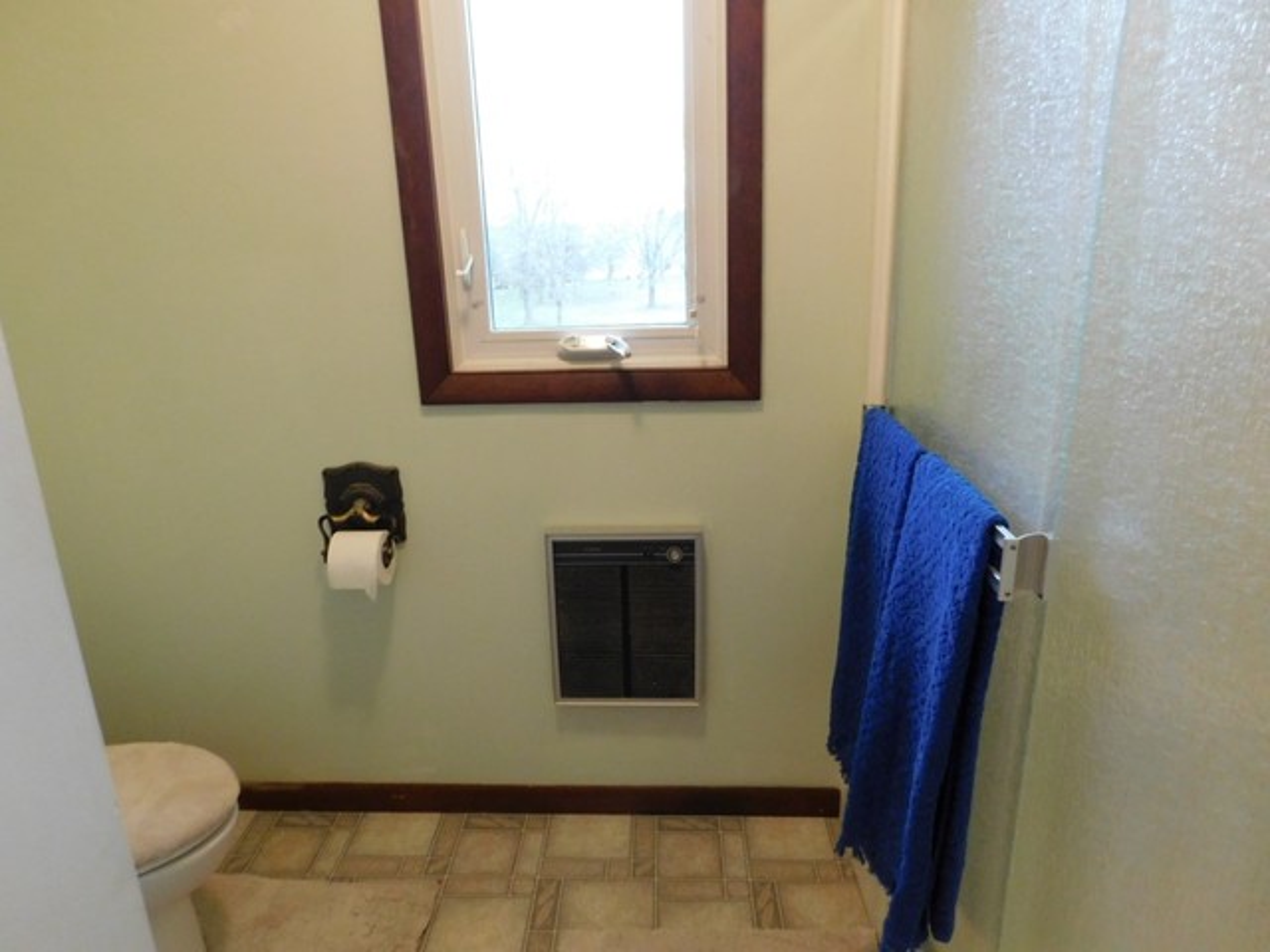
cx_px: 635
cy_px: 476
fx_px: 844
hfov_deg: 73.9
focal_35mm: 23
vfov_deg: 58.9
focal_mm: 4
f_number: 3
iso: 400
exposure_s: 1/25
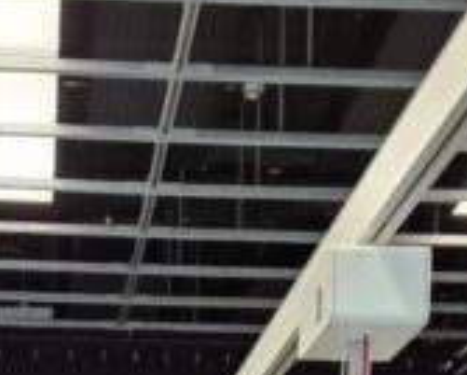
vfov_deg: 12.9
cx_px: 106
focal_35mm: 103
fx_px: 1425
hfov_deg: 18.5
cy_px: 775
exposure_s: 1/100
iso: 250
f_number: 1.8
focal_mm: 5.4
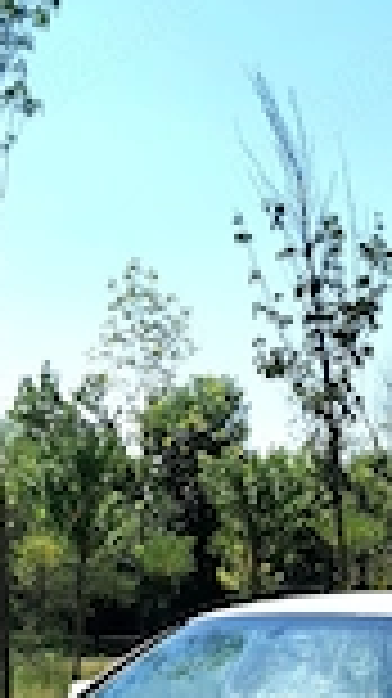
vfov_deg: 27.6
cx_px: 216
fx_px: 1407
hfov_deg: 15.9
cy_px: 500
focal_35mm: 76
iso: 50
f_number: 1.6
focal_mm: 5.56
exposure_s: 1/6024
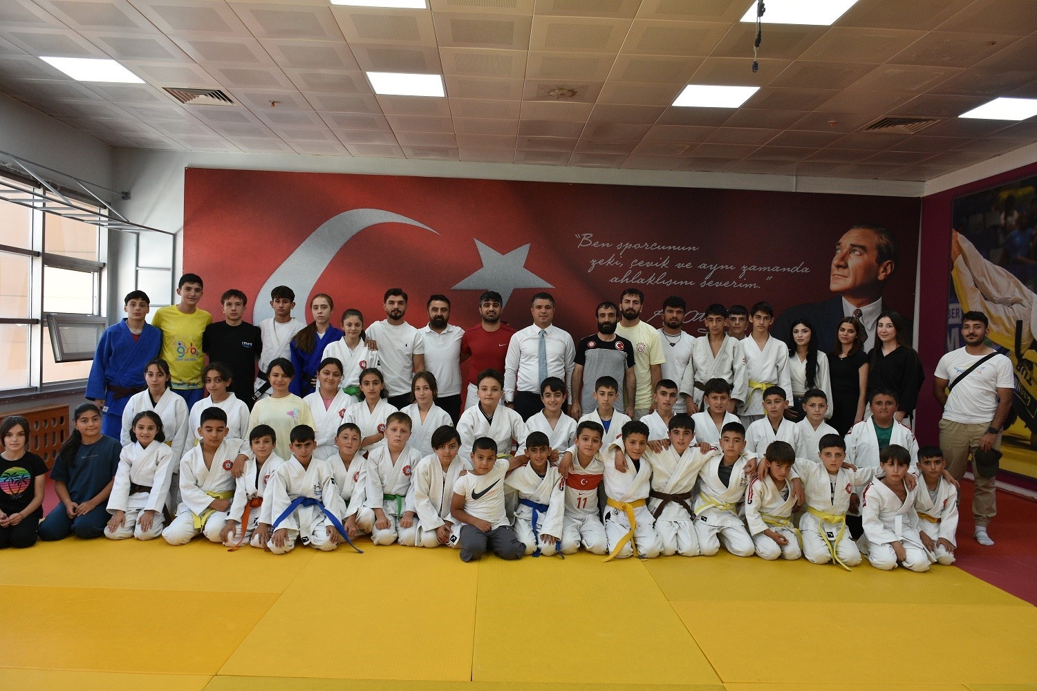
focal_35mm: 27
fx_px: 778
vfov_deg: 47.9
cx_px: 518
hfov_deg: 67.4
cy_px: 346
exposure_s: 1/125
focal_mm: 18
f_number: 5.6
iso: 800
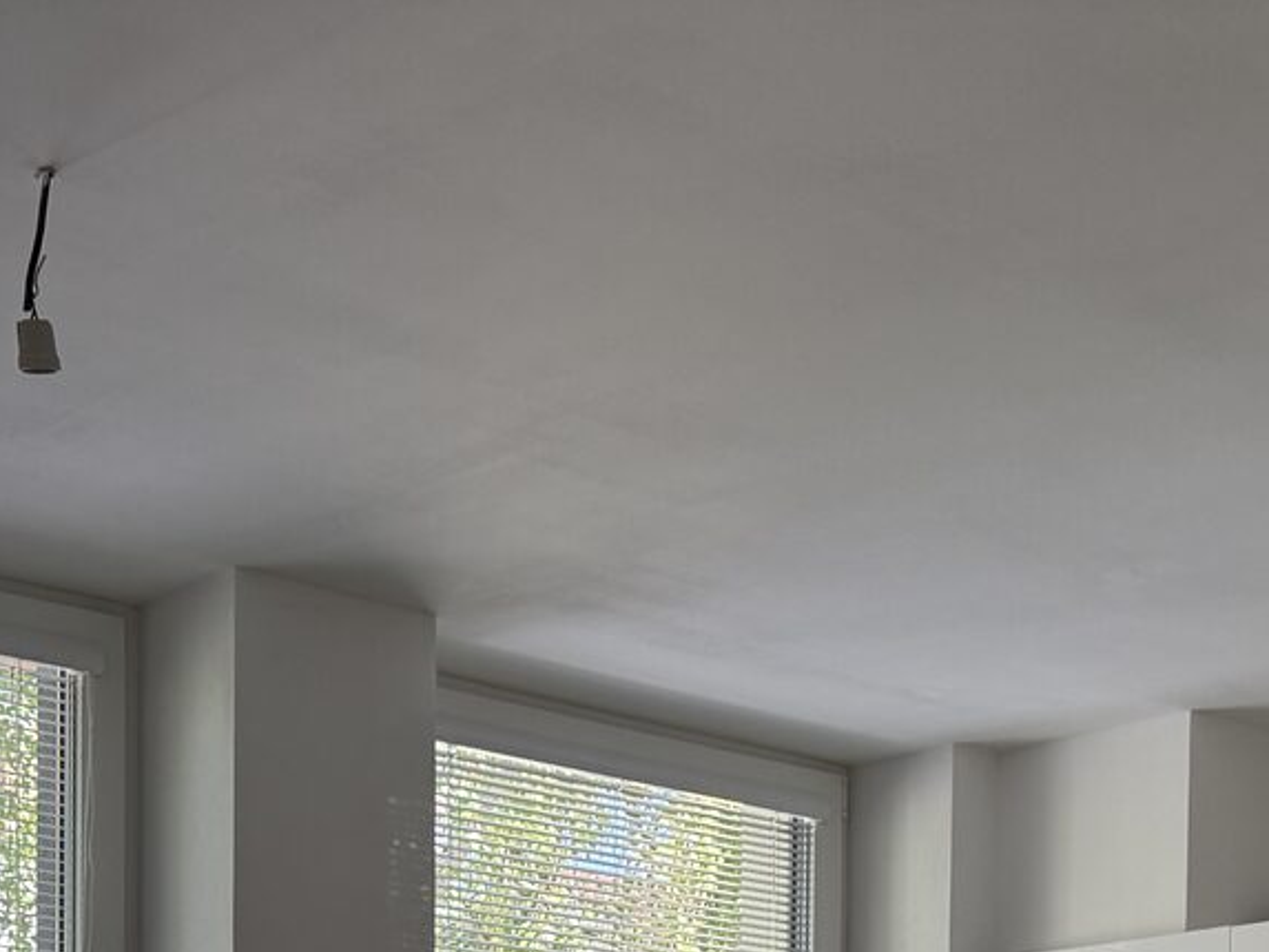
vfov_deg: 19.7
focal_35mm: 67
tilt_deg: -0.2
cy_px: 1326
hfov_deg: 28.6
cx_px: 917
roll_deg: -0.8
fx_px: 2457
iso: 160
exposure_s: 1/243
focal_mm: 6.76
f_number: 1.78
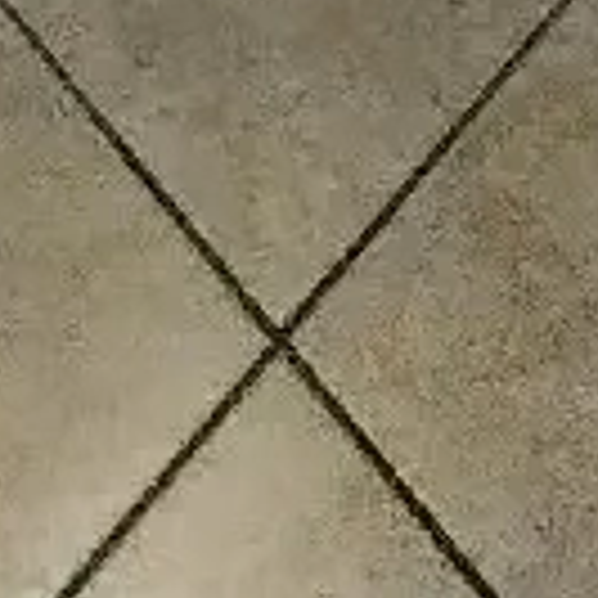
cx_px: 184
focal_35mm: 106
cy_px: -1075
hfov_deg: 16.4
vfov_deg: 11.5
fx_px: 2072
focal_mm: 1.66
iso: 2208
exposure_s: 1/25
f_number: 2.2
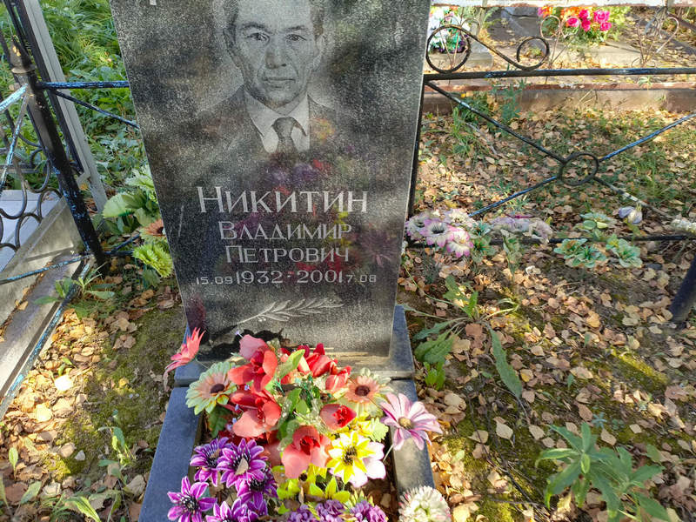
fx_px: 503
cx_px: 348
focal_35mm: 25
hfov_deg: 69.4
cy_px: 261
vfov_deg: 54.9
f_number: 1.69
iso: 112
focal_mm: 4.76
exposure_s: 1/127
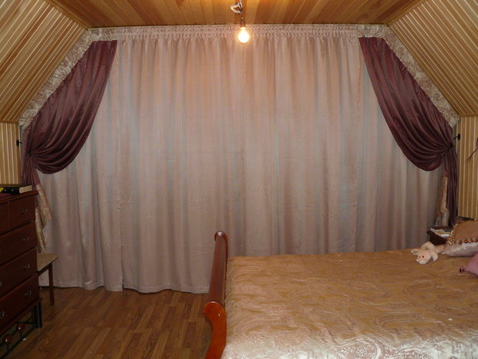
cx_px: 239
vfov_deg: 39.7
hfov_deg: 51.4
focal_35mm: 36
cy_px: 180
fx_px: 497
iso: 160
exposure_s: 1/30
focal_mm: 6
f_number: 2.8
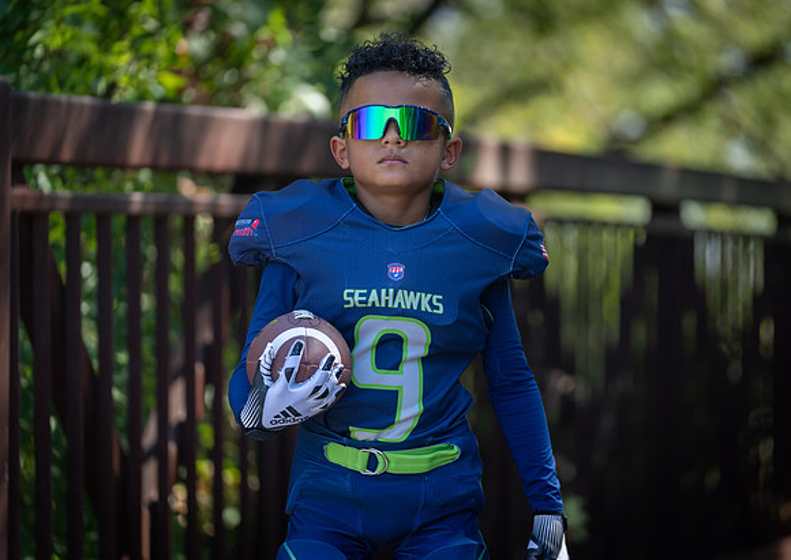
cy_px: 271
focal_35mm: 161
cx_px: 434
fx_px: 3614
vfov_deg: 8.9
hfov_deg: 12.5
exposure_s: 1/320
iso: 100
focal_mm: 150
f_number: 2.8
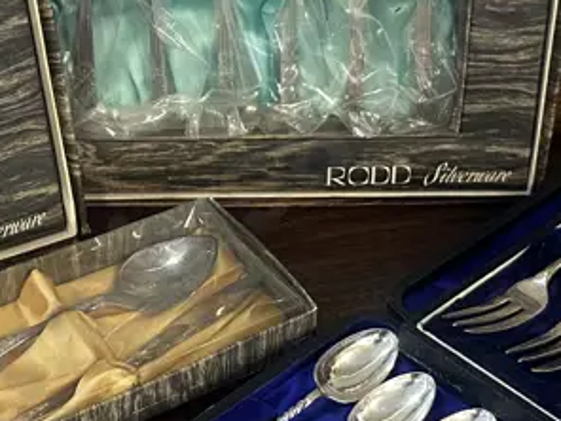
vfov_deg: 17.8
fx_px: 1345
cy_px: 205
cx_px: 235
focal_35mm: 83
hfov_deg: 23.5
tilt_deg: -36.0
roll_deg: -1.9
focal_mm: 6.86
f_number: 1.78
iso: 320
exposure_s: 1/50
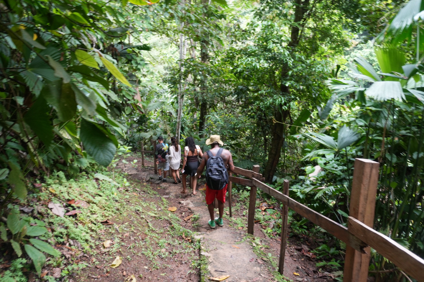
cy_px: 141
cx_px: 212
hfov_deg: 73.8
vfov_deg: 53.1
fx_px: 283
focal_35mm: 24
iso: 400
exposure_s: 1/30
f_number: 3.5
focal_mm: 16
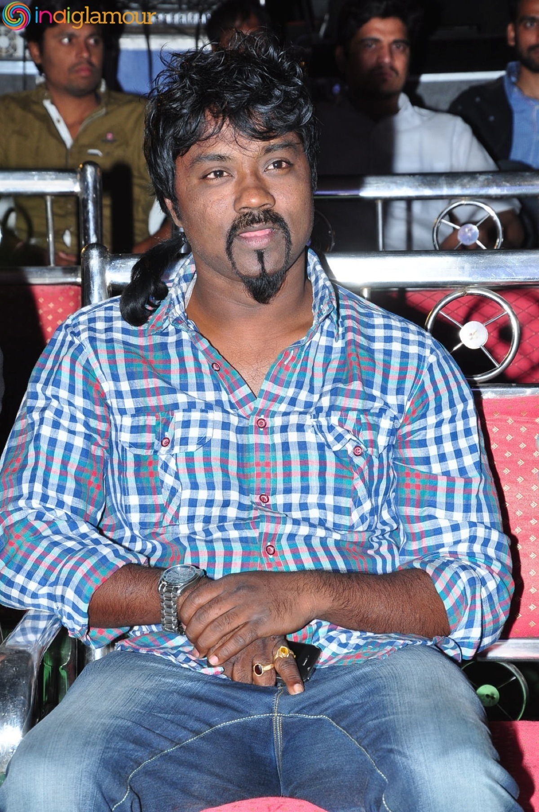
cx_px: 270
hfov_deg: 13.0
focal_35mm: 105
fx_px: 2365
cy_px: 406
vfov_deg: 19.5
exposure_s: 1/125
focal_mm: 70
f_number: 9
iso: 400
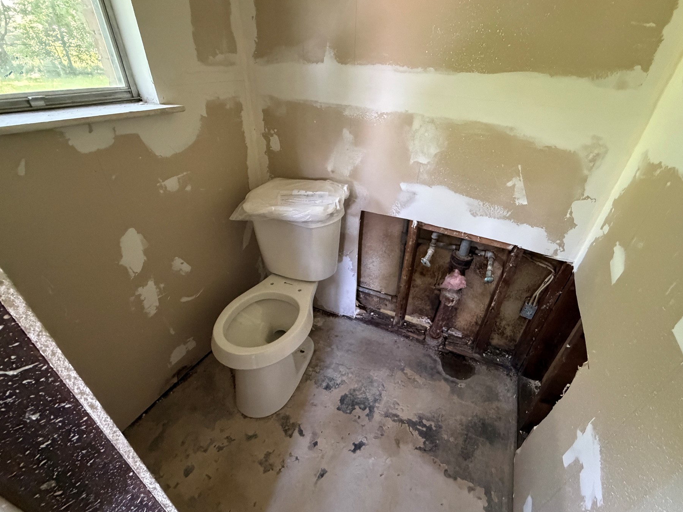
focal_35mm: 16
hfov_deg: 94.4
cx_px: 359
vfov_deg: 78.1
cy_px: 259
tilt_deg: -33.0
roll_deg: -3.5
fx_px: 316
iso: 1000
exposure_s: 1/60
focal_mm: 2.22
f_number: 2.2
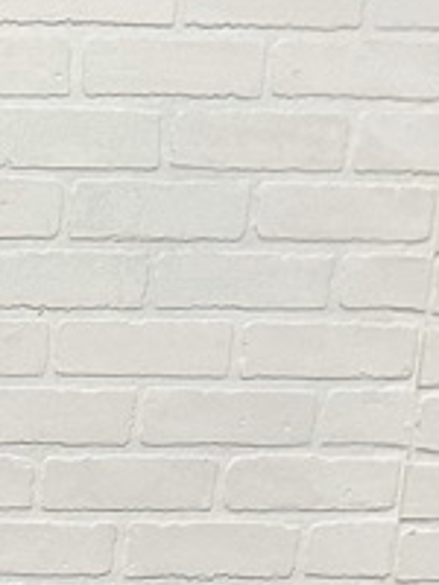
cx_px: -679
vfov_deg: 12.0
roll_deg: -0.8
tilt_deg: -15.8
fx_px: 2249
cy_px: 1407
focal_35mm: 133
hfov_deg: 9.6
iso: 100
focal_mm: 5.7
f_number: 1.5
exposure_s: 1/60
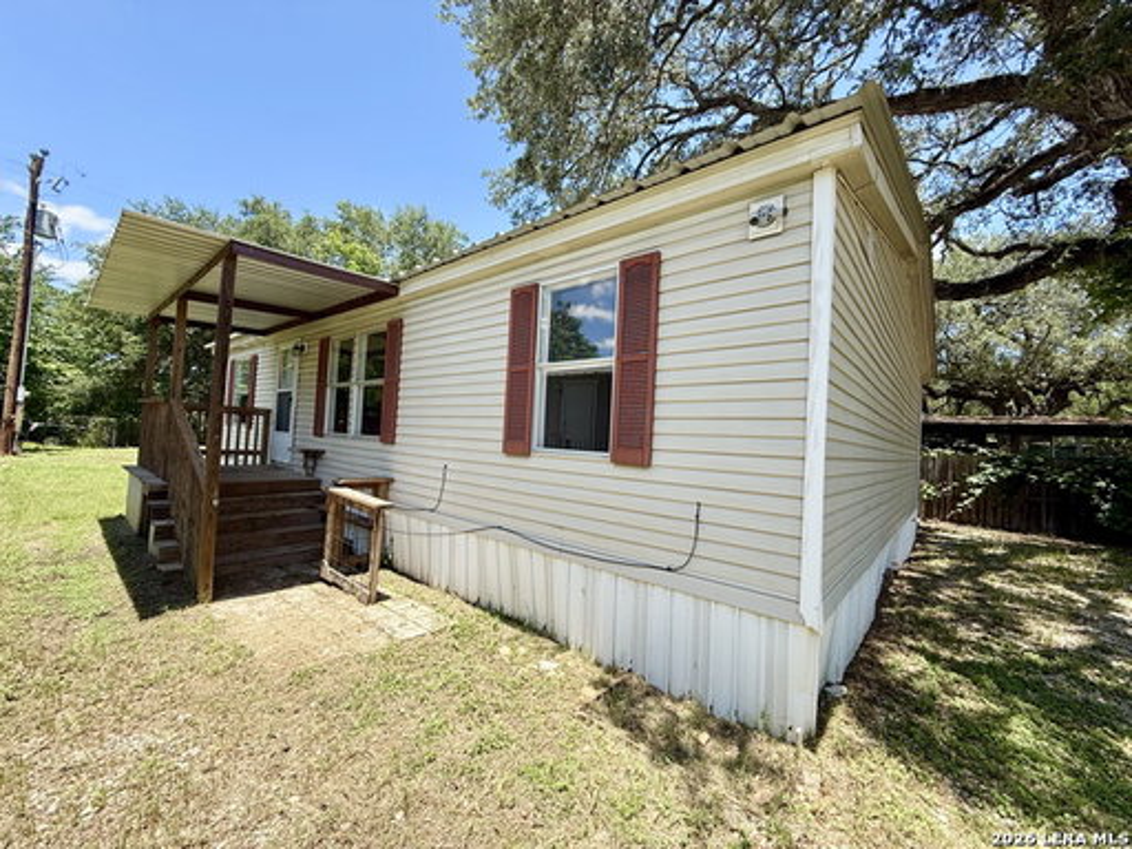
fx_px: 458
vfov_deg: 85.7
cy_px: 424
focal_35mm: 14
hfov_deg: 102.1
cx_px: 566
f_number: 2.2
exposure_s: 1/751
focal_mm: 2.22
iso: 50
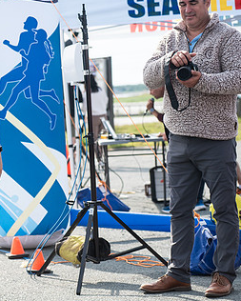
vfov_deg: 13.7
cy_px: 120
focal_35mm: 140
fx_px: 1248
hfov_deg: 10.8
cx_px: -67
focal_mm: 70
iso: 250
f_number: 4.5
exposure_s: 1/1600
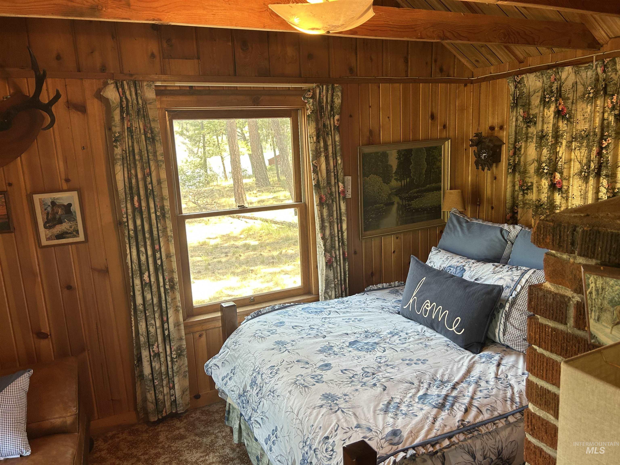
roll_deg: +3.1
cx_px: 310
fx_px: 466
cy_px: 232
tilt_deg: -11.3
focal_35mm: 26
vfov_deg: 53.1
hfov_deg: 67.3
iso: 64
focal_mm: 5.7
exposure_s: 1/60
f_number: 1.5
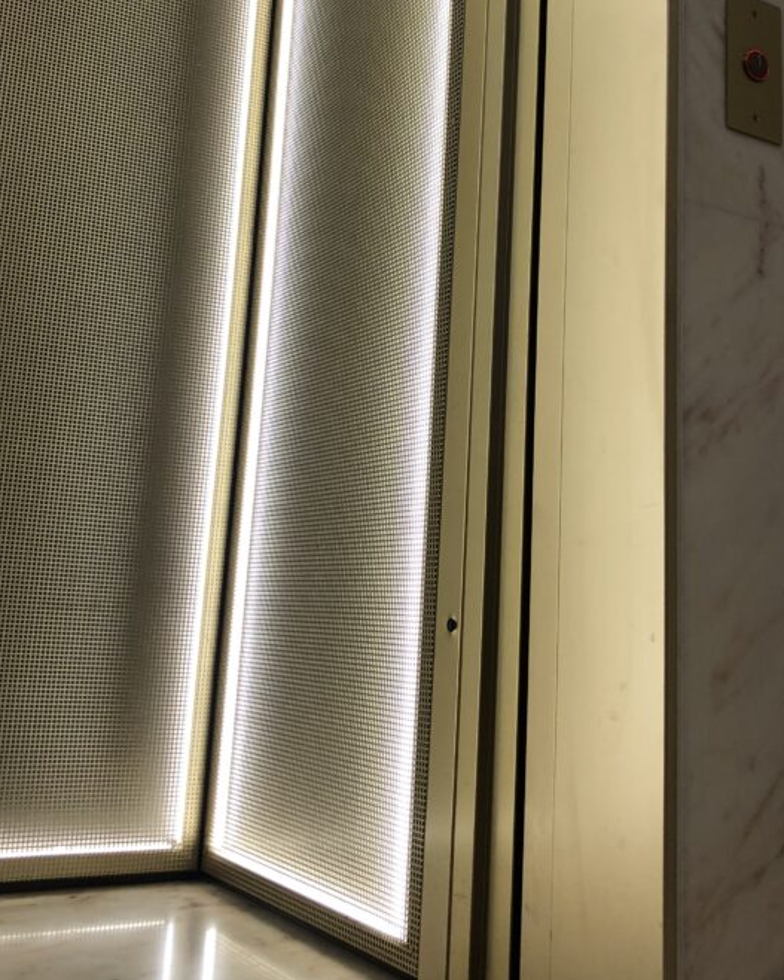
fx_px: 1276
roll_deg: -3.5
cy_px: 346
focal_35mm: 44
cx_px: 436
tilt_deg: +12.8
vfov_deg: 41.6
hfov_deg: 34.1
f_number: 1.8
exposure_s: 1/31
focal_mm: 3.99
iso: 32
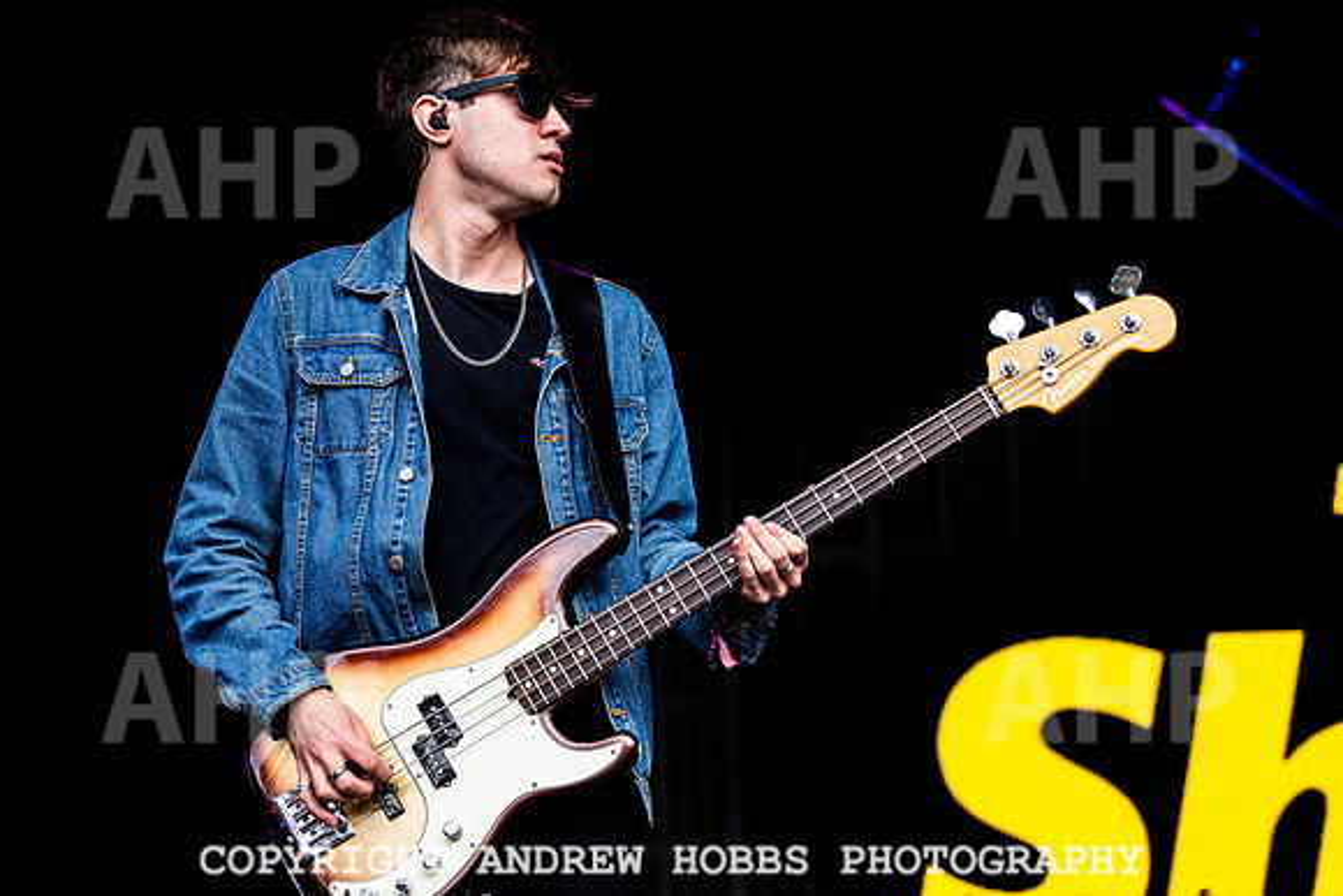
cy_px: 441
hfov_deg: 19.9
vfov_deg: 13.4
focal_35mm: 103
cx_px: 660
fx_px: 3827
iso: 400
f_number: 4.5
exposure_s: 1/500
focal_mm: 92
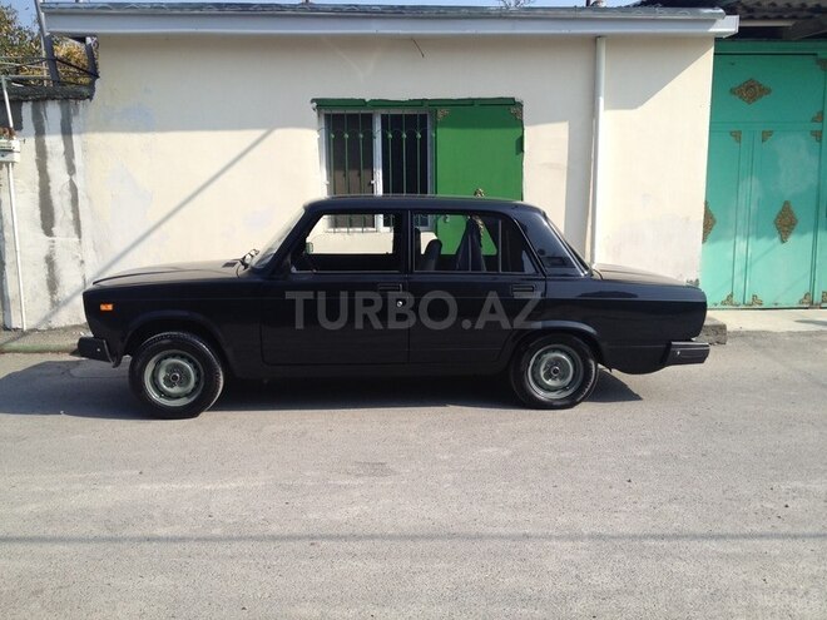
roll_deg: +1.3
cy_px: 310
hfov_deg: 52.6
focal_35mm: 35
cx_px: 414
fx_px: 836
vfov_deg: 40.7
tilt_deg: -14.1
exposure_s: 1/1346
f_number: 2.4
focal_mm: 4.28
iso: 50
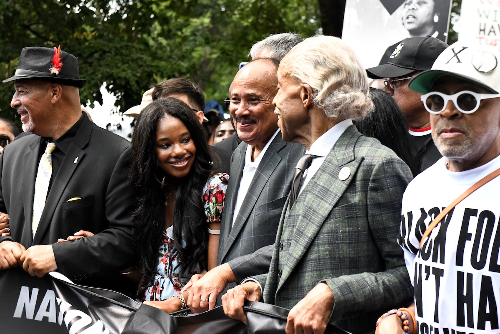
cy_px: 167
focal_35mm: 84
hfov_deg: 24.2
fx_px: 1167
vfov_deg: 16.3
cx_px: 250
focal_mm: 70
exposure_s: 1/5000
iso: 8000
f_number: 5
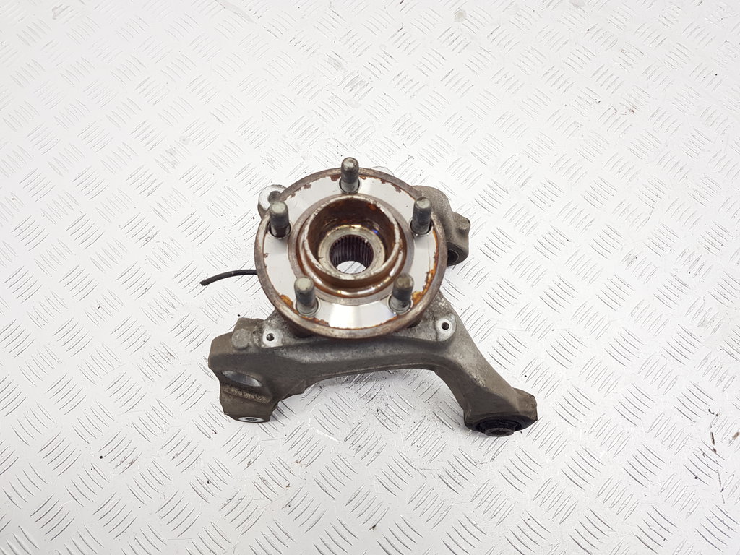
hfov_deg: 67.3
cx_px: 370
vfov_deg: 53.1
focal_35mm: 26
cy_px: 278
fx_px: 556
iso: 80
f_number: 1.7
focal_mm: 4.2
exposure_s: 1/100
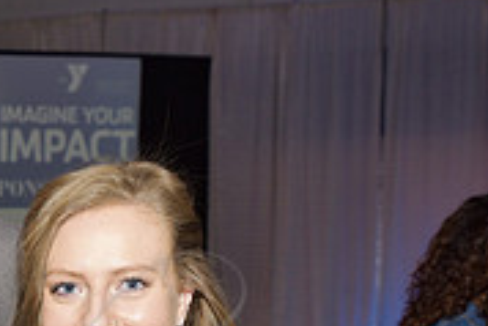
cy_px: 429
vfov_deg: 13.1
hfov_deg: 18.3
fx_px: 1370
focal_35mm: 101
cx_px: -211
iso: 200
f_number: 5
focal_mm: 31
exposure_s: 1/60
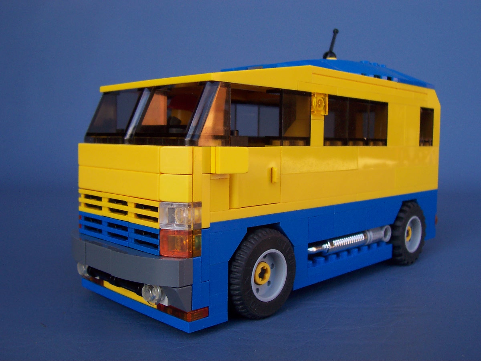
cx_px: 240
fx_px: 514
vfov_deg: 38.7
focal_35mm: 37
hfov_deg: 50.1
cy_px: 180
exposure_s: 1/250
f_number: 2.8
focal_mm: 5.6
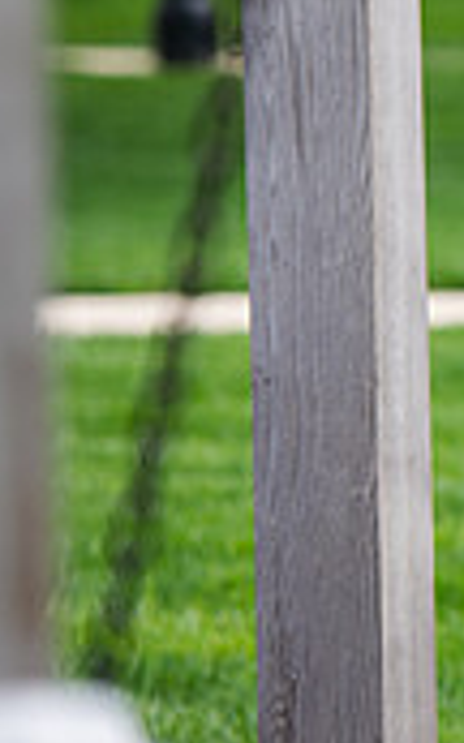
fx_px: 10064
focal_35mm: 497
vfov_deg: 4.2
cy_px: 101
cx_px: 1104
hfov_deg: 2.6
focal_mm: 145
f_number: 3.5
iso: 125
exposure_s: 1/320
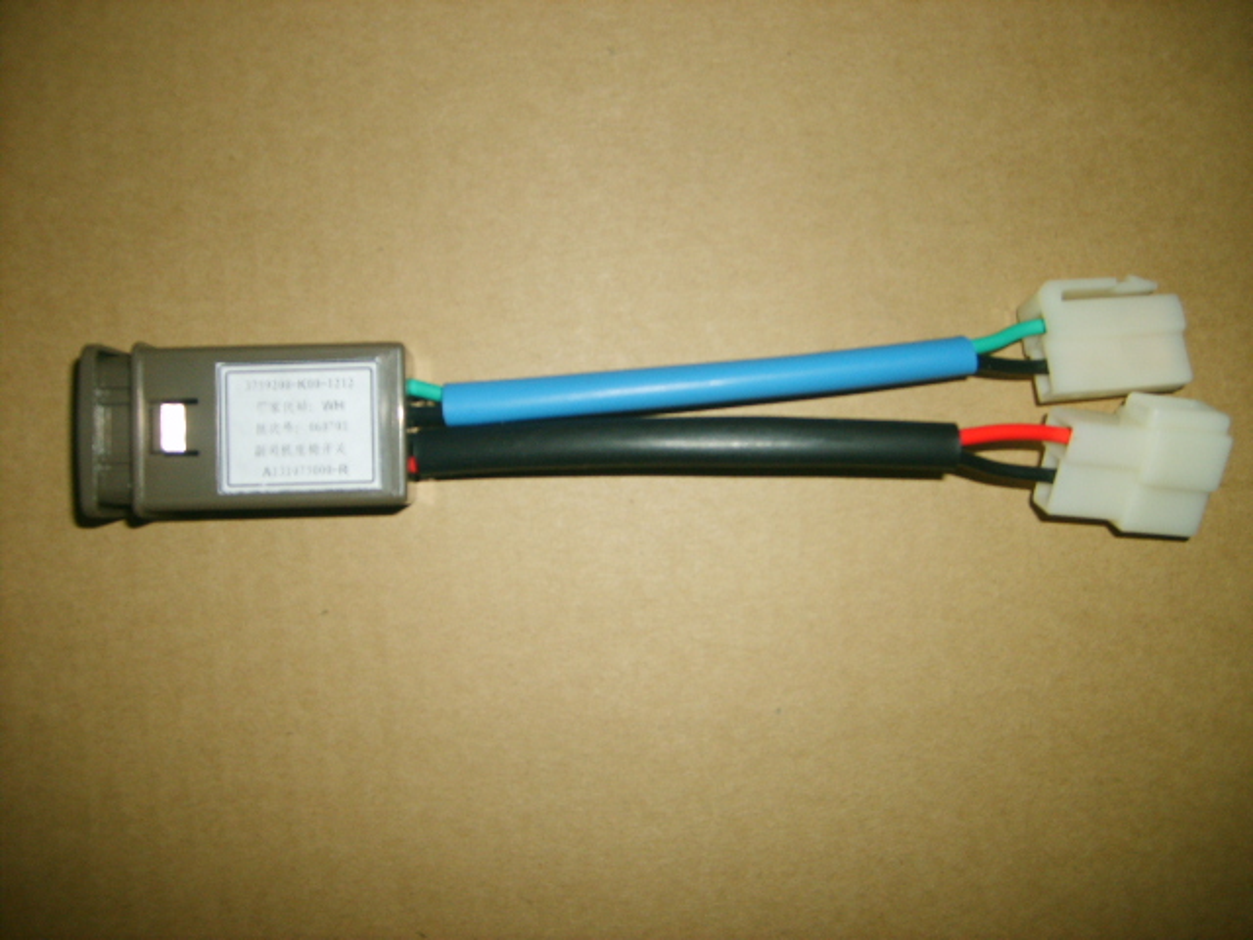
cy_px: 470
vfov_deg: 40.7
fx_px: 1267
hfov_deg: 52.6
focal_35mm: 35
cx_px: 626
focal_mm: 5.8
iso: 100
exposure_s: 1/30
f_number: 2.8
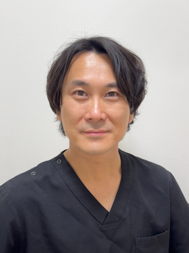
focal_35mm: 48
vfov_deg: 39.7
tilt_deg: -10.3
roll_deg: -0.3
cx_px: 94
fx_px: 349
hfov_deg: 30.3
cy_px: 126
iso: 64
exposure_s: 1/49
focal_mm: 6.76
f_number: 1.78
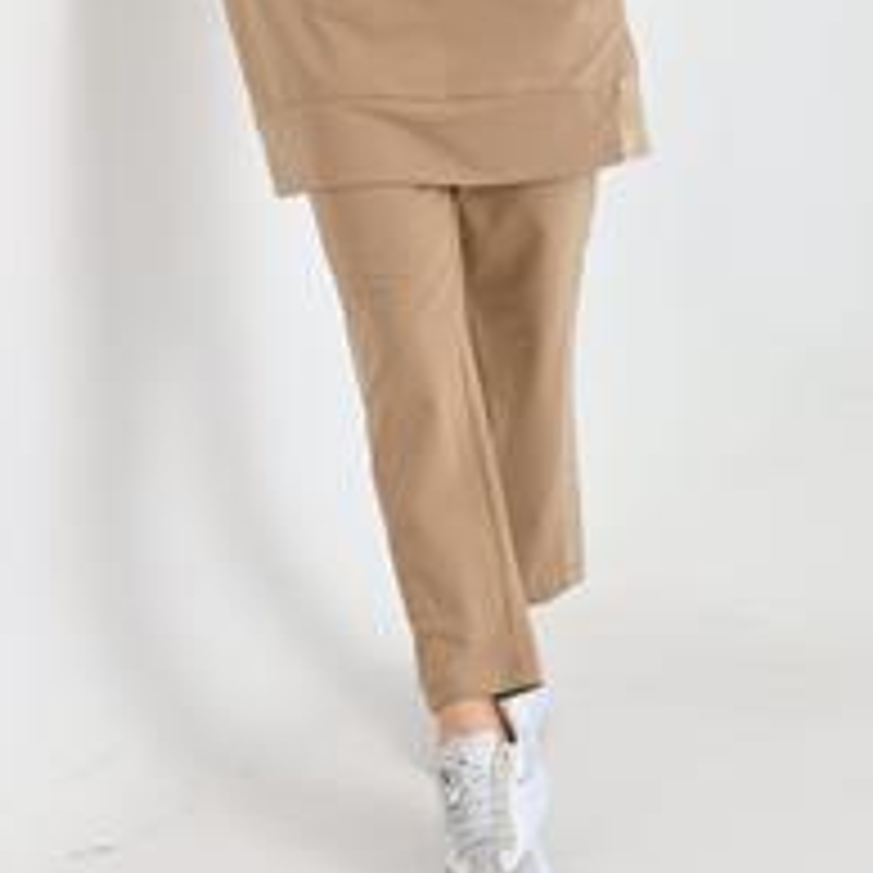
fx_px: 2368
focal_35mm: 83
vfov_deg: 20.6
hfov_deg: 20.9
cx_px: 364
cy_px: 135
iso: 100
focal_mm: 42
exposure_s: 1/125
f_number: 5.6
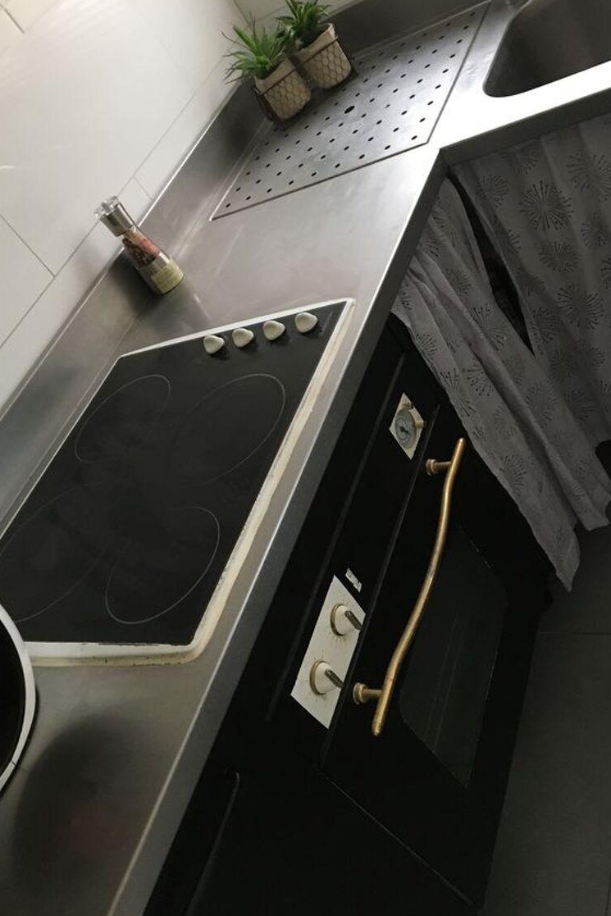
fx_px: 916
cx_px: 327
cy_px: 425
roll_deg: +37.6
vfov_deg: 53.1
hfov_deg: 36.9
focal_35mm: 36
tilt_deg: -31.9
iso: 200
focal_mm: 4.15
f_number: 2.2
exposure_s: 1/33
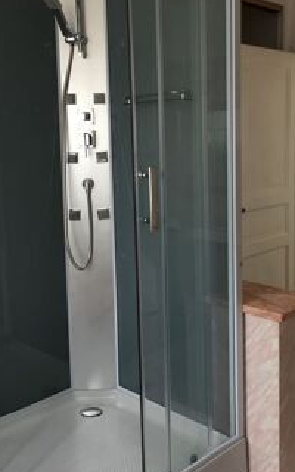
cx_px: 170
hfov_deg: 31.2
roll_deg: +1.8
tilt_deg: -6.8
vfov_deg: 48.1
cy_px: 206
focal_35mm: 41
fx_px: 527
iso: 40
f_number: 2.2
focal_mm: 4.15
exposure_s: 1/17
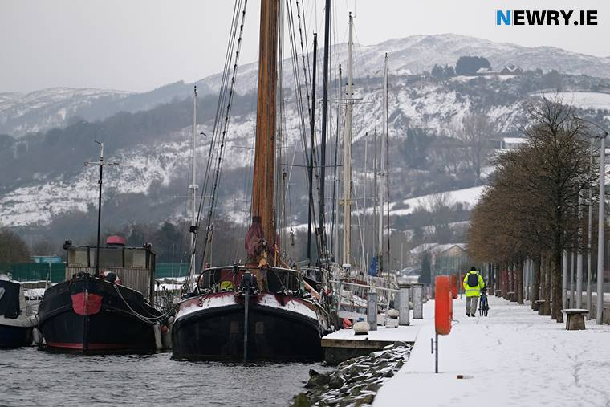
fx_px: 3559
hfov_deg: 9.8
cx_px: 305
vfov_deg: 6.5
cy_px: 204
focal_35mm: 210
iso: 400
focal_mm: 140
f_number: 2.8
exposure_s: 1/850
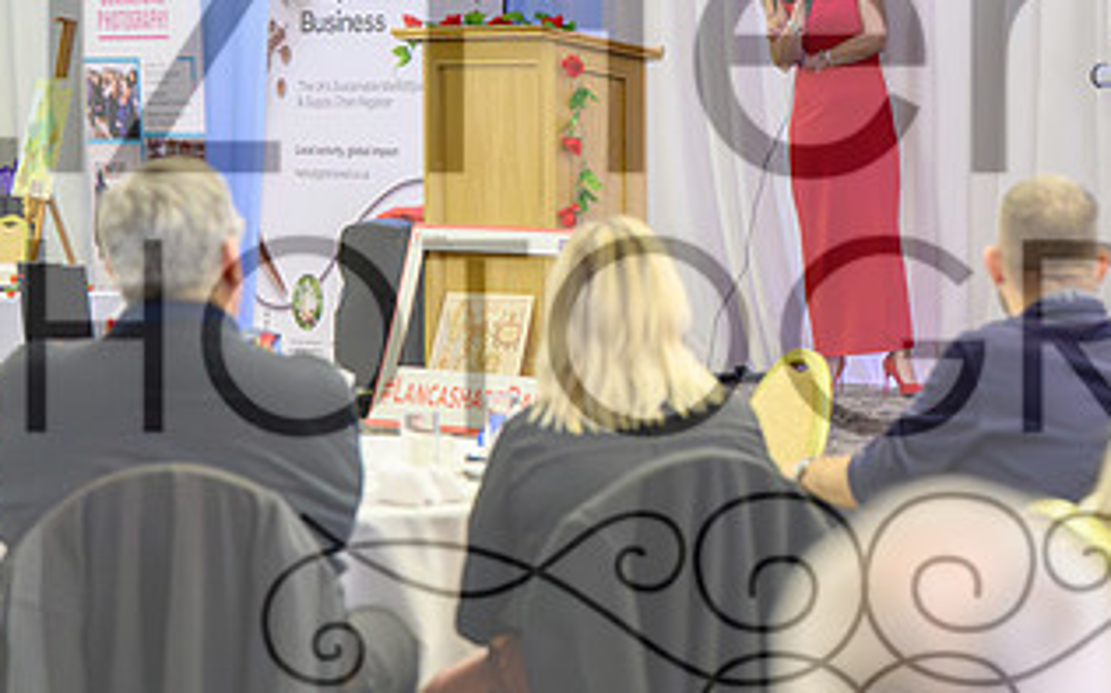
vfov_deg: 9.1
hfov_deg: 14.5
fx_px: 4357
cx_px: 858
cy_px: 165
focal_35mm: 144
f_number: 2.8
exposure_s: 1/200
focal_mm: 77
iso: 12800
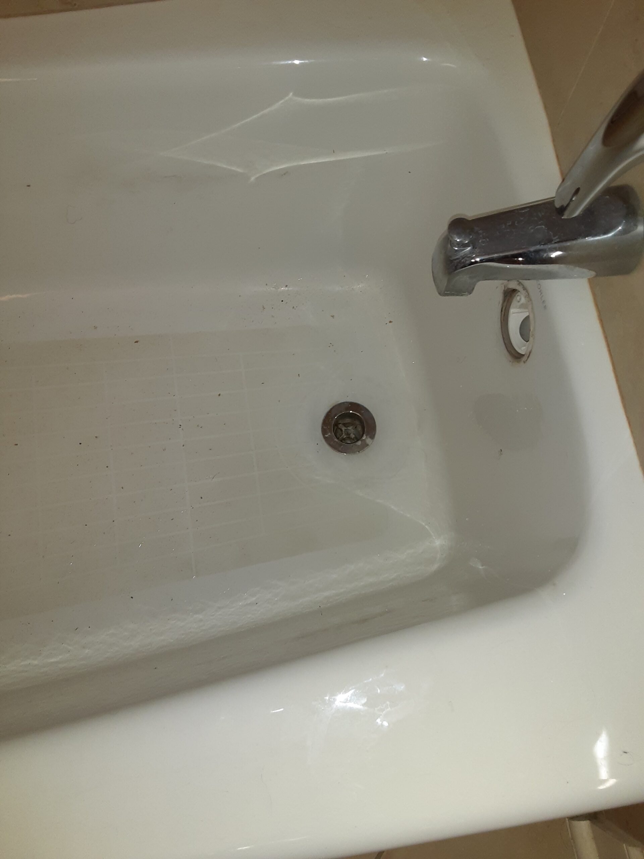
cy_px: 430
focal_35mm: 27
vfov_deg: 65.3
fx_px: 670
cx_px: 322
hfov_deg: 51.4
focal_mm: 2.91
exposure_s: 1/60
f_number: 1.9
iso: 200
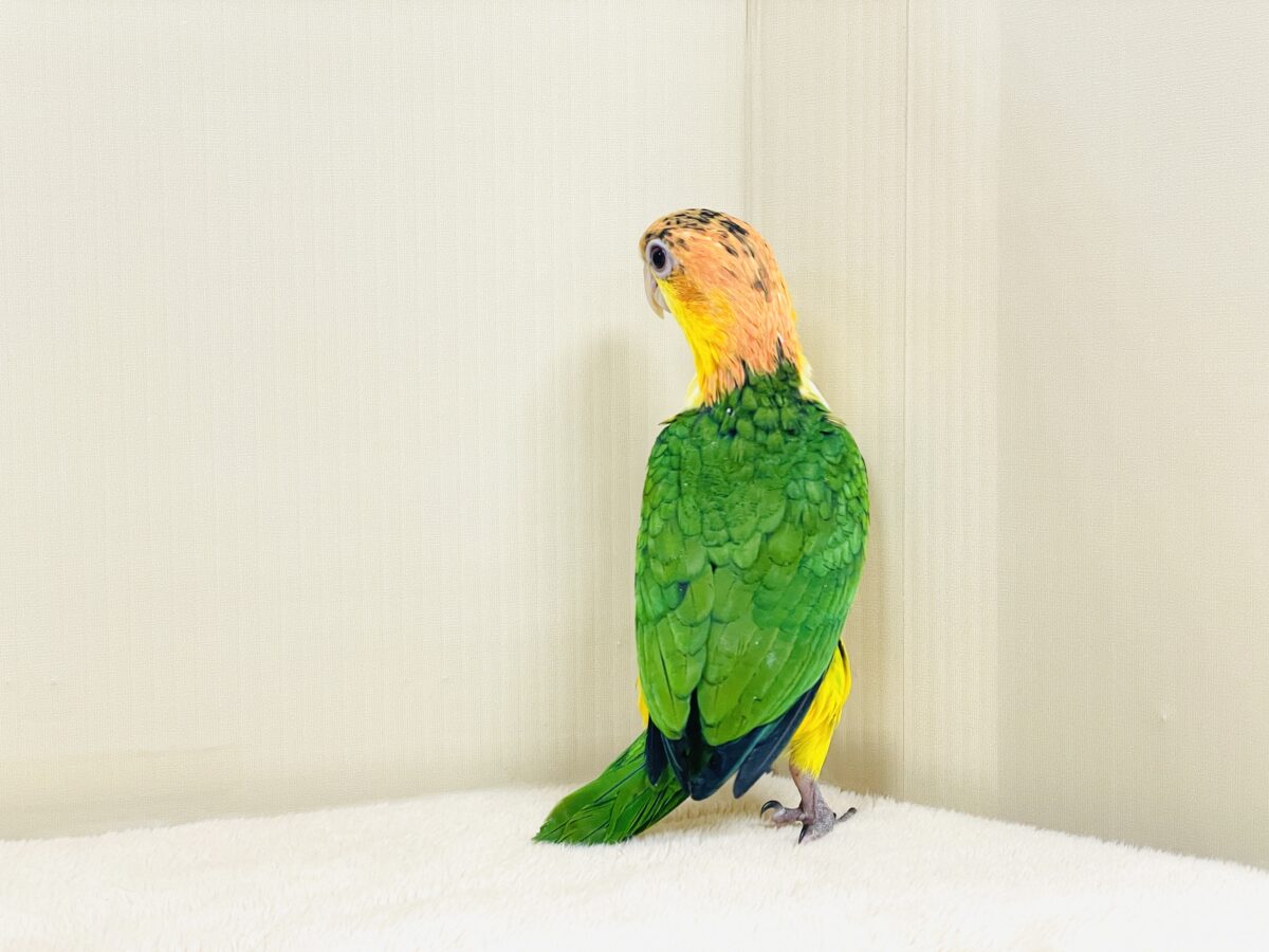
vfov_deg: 28.0
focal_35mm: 52
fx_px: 1906
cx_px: 634
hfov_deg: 36.8
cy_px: 476
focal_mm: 6
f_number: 2
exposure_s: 1/99
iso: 125
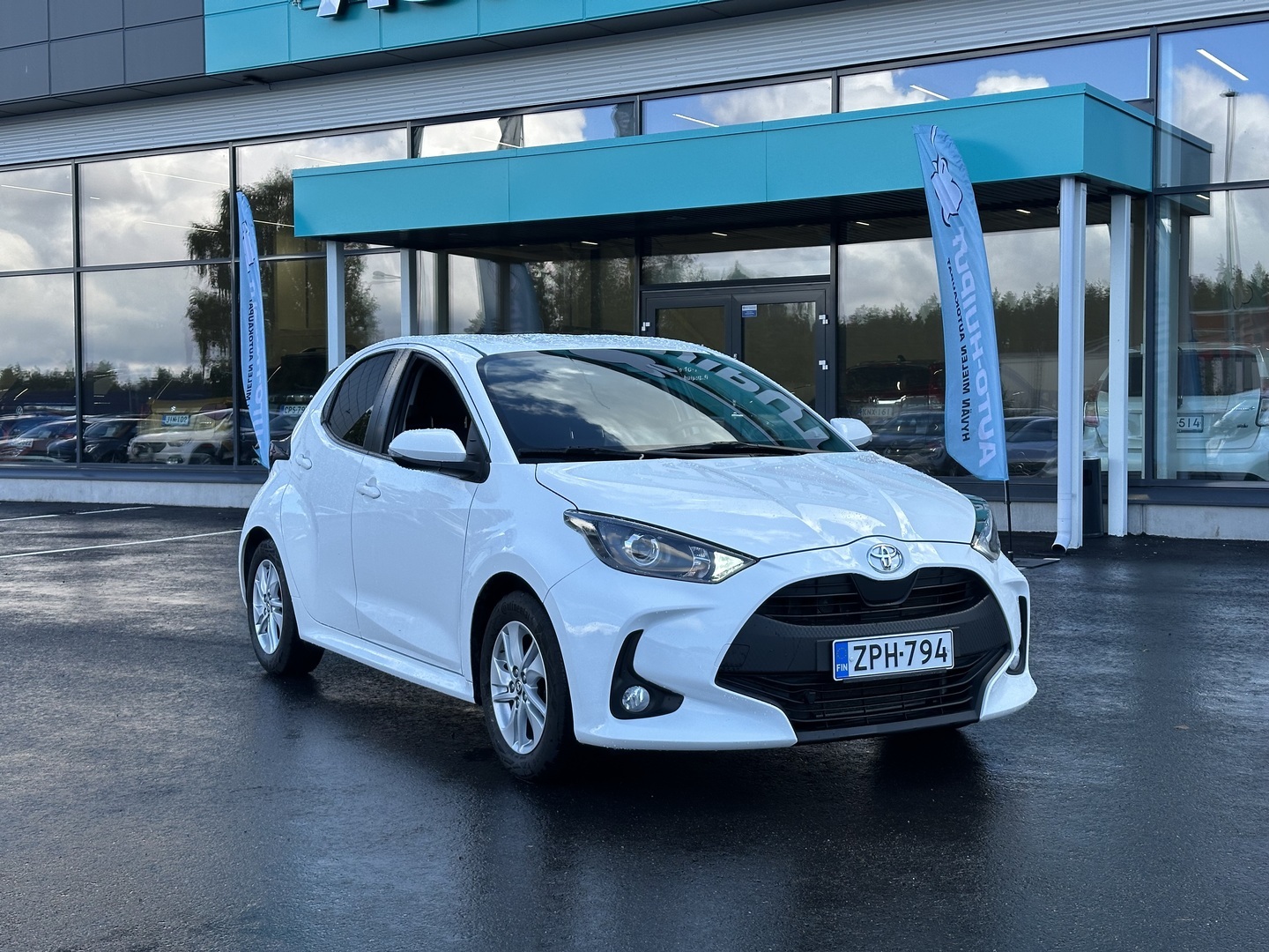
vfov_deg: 30.3
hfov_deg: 39.7
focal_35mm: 48
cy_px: 476
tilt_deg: -1.3
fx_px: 1760
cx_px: 634
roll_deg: +0.4
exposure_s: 1/1414
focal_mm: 6.86
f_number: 1.78
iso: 64
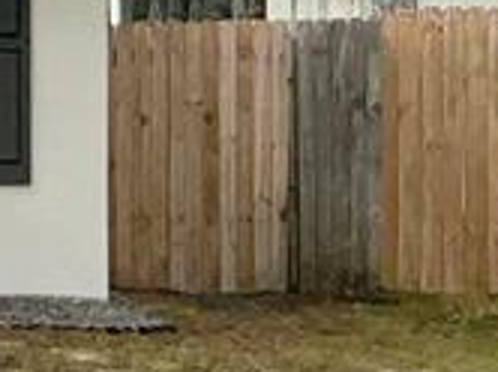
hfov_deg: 9.0
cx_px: -993
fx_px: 2571
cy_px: 6
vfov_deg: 8.2
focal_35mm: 179
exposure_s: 1/1730
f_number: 1.8
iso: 16
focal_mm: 3
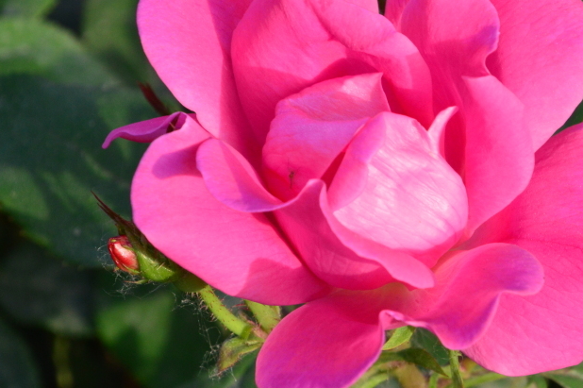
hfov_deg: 2.8
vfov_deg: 1.8
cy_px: 176
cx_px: 428
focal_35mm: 746
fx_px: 12071
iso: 1000
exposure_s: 1/250
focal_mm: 300
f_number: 16
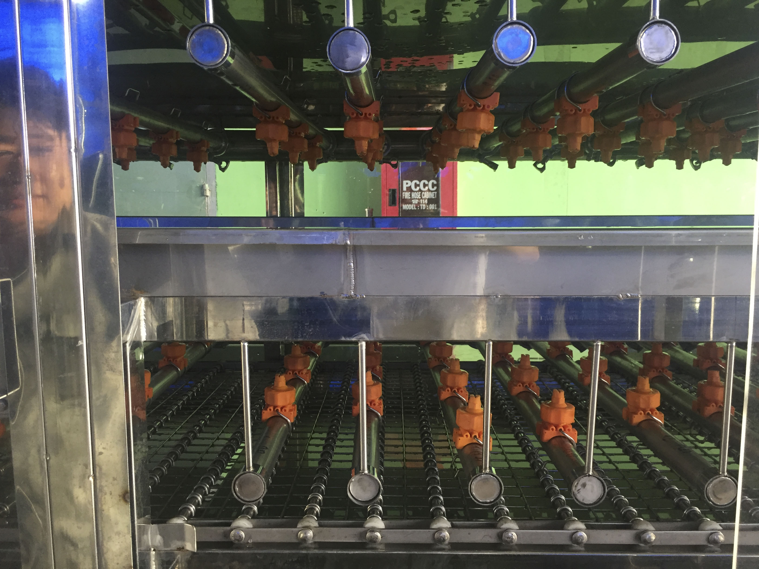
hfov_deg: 61.7
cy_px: 284
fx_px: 636
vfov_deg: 48.2
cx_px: 380
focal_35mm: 29
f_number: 2.2
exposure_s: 1/35
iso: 80
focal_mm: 4.15
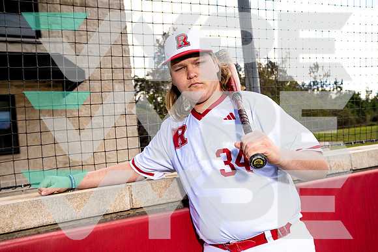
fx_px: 389
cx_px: 189
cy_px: 126
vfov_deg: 36.0
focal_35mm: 37
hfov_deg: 51.9
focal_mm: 37
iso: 100
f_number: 5.6
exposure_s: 1/250
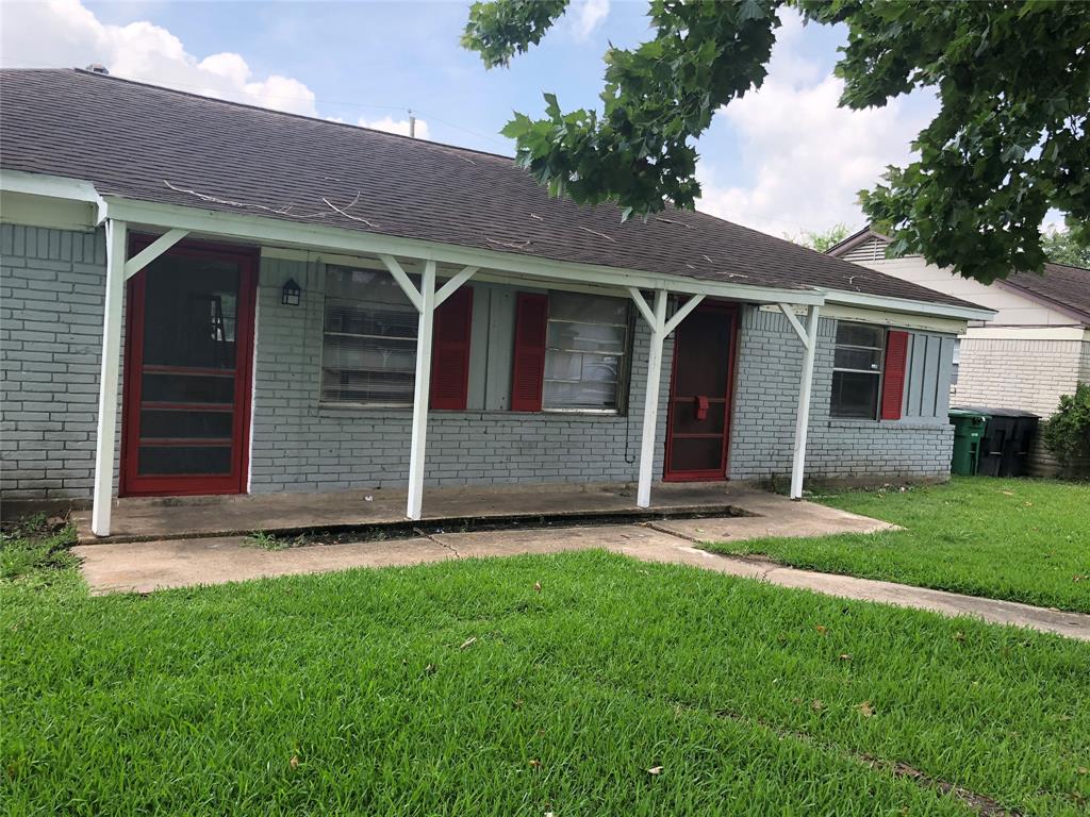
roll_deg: -2.1
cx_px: 545
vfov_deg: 49.7
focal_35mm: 28
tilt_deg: -3.1
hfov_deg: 63.4
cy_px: 408
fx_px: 882
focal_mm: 4
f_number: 1.8
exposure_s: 1/410
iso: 20
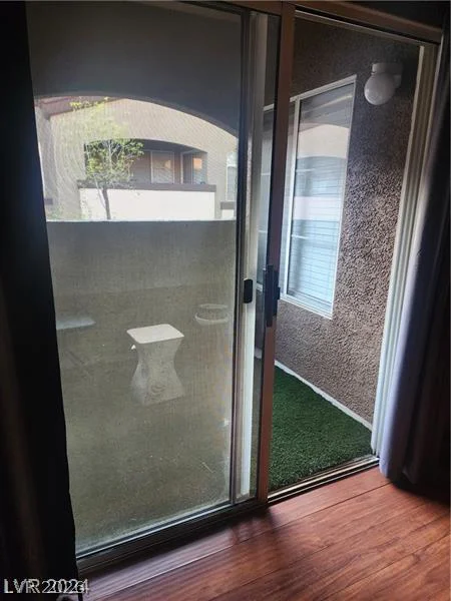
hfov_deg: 58.9
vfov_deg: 73.9
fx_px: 400
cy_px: 300
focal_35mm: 23
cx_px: 226
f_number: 1.8
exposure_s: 1/120
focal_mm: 6.4
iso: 320
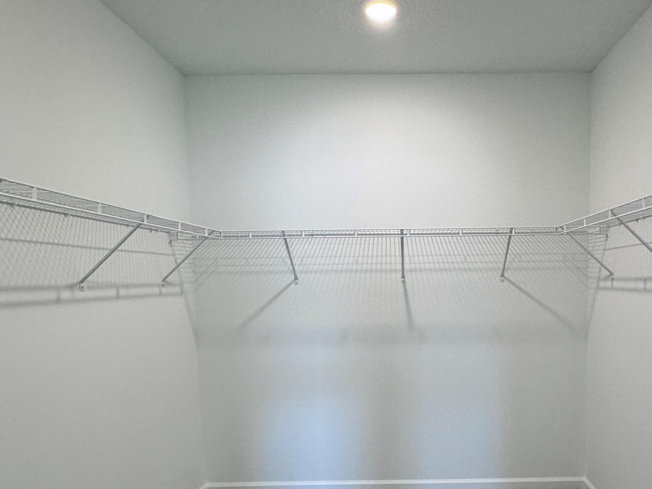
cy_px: 320
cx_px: 409
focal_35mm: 20
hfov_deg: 80.2
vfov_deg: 64.5
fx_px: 377
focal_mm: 2.22
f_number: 2.2
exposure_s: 1/120
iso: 250
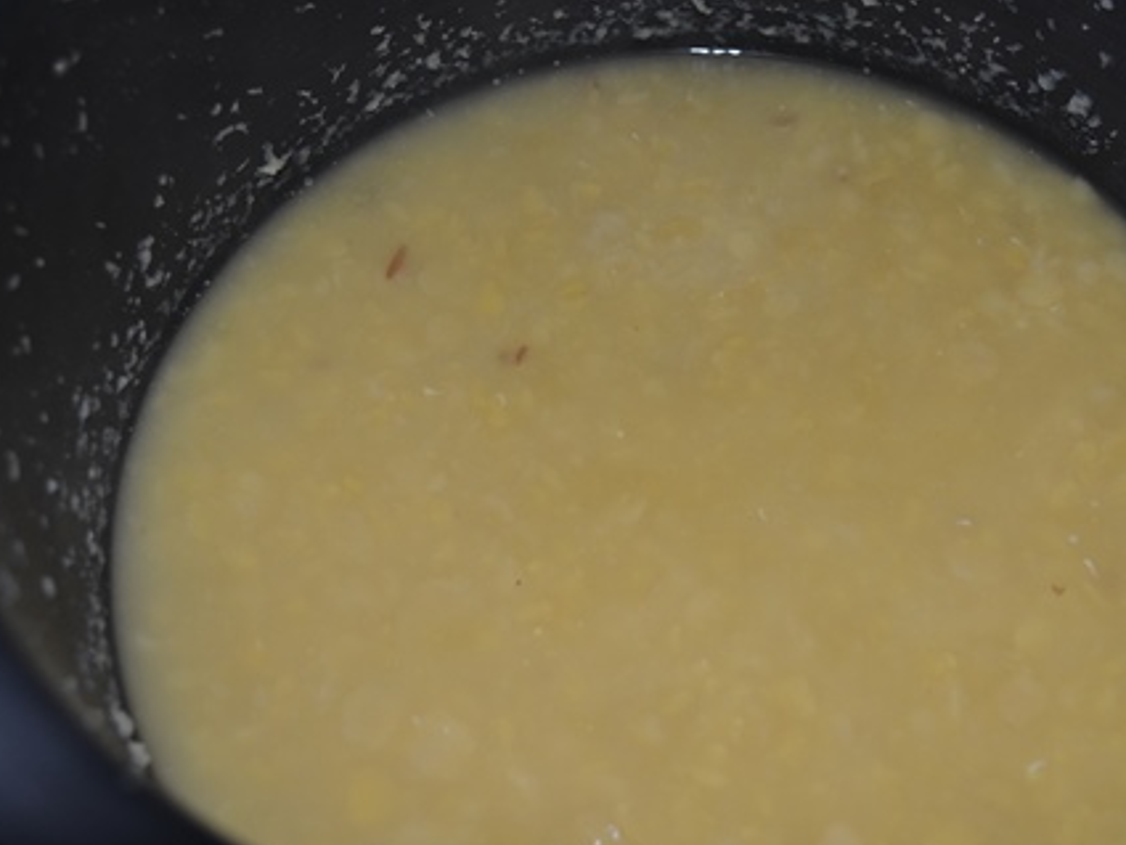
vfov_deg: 28.0
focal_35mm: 52
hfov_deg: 36.7
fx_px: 1692
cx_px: 681
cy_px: 366
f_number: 4
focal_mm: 24
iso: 640
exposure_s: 1/60
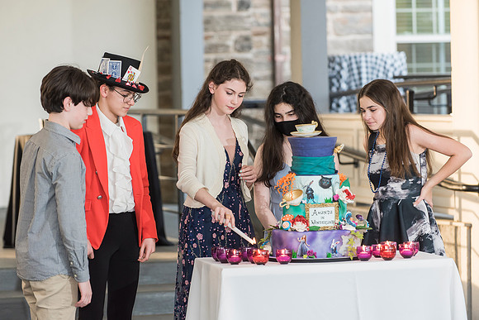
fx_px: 2221
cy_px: 160
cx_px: 234
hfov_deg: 12.3
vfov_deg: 8.2
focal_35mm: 167
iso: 1000
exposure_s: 1/160
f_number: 4
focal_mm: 160
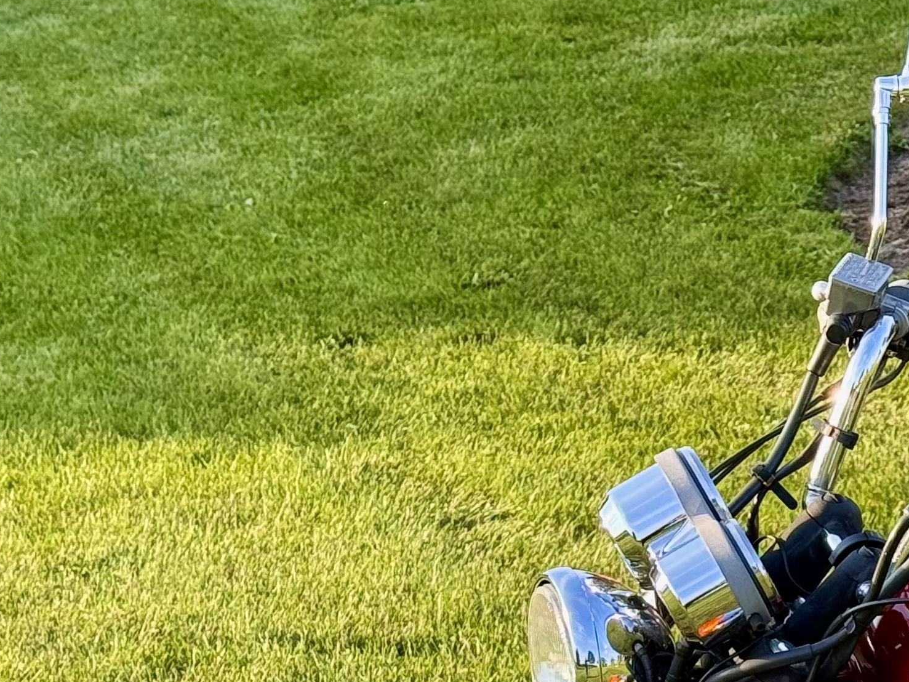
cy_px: 892
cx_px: 1025
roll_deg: -0.5
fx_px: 3440
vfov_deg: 11.0
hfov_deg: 14.7
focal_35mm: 131
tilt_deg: -16.0
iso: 64
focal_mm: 6.76
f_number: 1.78
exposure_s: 1/409
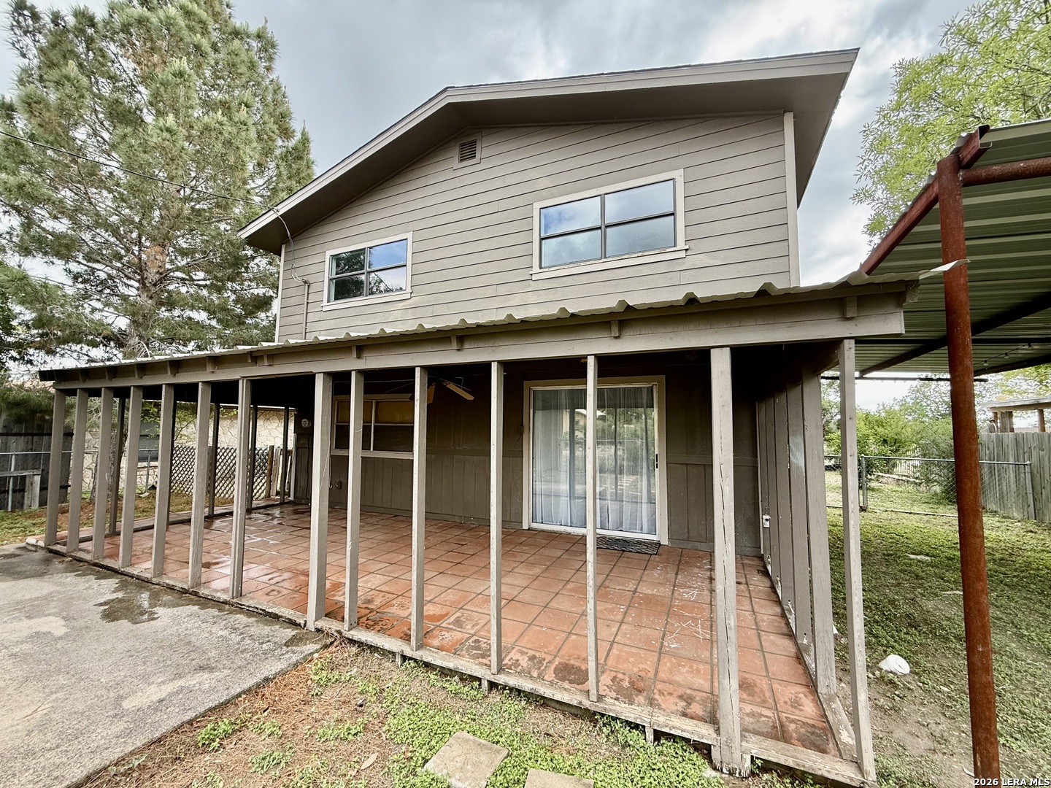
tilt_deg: +5.1
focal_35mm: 14
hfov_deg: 102.1
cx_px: 526
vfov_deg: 85.7
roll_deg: -0.5
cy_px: 394
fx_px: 425
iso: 50
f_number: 2.2
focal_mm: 2.22
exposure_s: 1/193
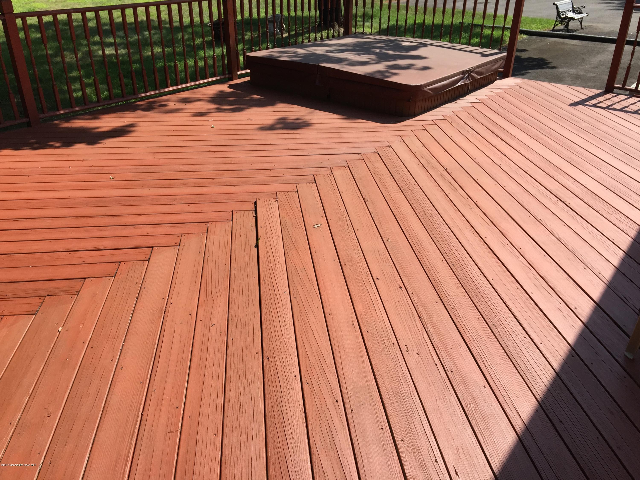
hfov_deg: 61.7
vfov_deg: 48.2
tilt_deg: -30.3
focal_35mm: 29
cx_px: 320
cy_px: 240
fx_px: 536
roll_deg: -2.1
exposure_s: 1/1099
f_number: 2.2
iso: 32
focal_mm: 4.15
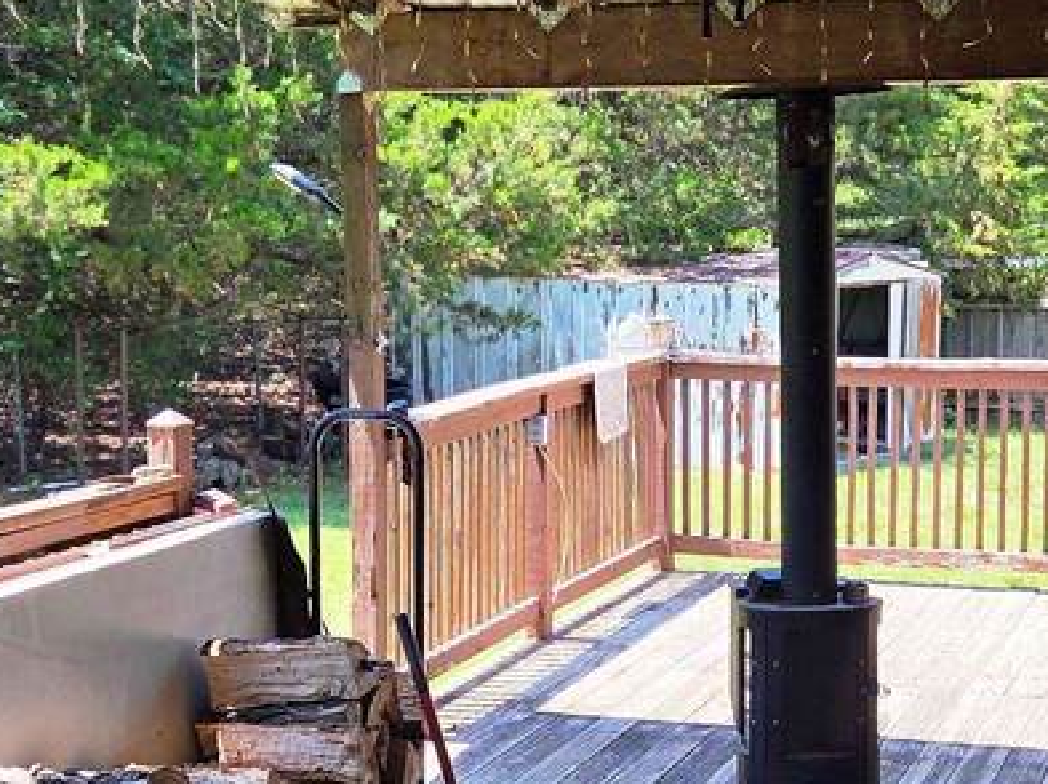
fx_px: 2269
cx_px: 664
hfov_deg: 25.9
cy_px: 613
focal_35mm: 75
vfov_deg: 19.4
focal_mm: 5.4
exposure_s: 1/1022
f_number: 1.8
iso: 80
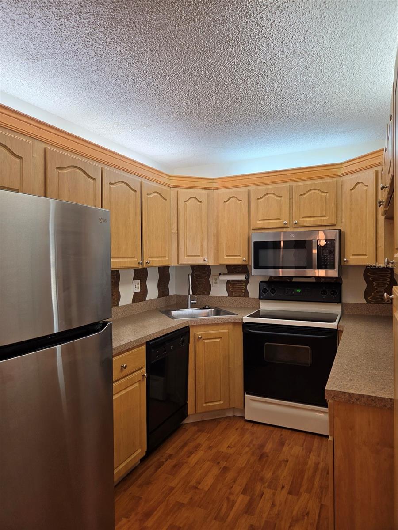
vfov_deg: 73.9
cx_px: 199
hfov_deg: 58.9
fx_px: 353
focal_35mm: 23
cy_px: 265
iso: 80
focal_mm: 5.4
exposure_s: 1/120
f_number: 1.8
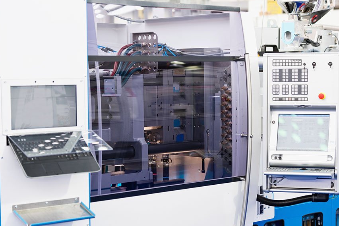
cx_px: 185
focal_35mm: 84
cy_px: 121
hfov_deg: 24.2
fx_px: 791
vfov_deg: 16.3
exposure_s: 1/200
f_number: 3.2
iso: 320
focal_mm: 70
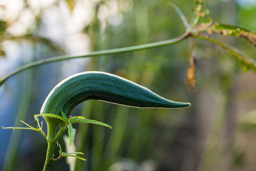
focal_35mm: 58
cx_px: 128
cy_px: 86
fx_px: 412
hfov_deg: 34.5
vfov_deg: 23.4
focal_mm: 58
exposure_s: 1/250
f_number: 4
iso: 180
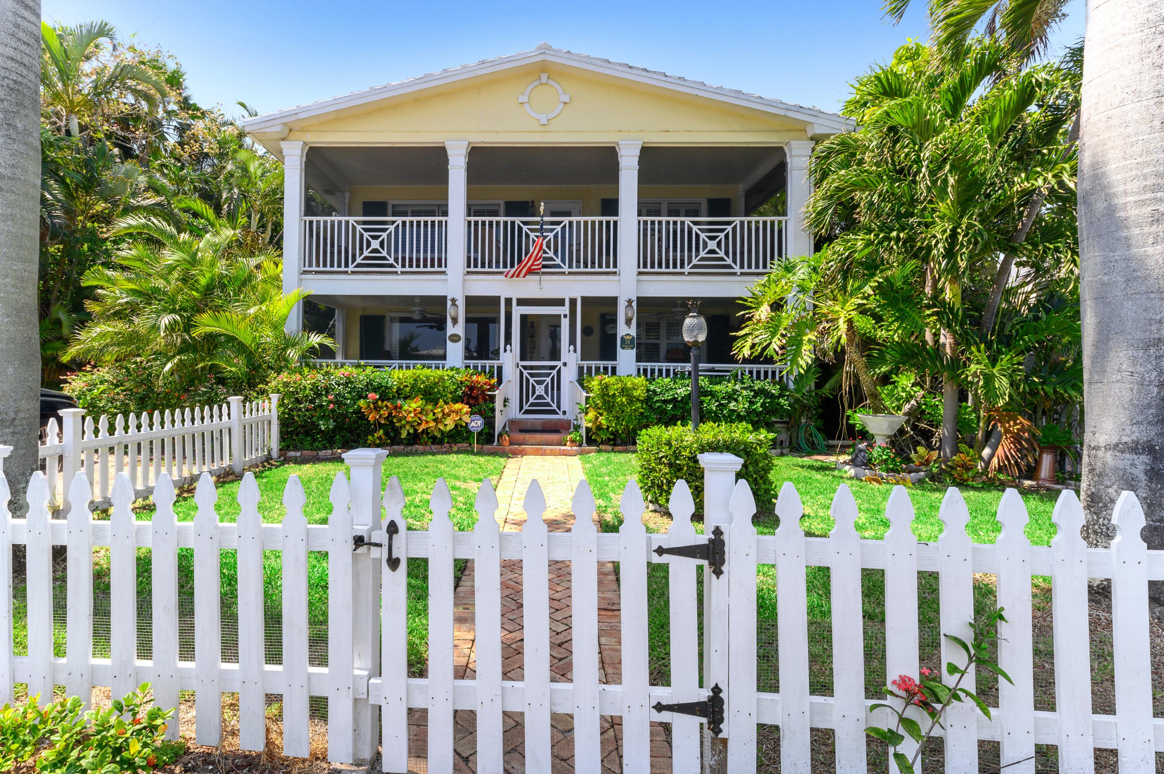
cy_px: 387
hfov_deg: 93.3
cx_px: 582
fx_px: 549
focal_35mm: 17
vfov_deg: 70.4
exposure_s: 1/100
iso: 100
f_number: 11
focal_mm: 17
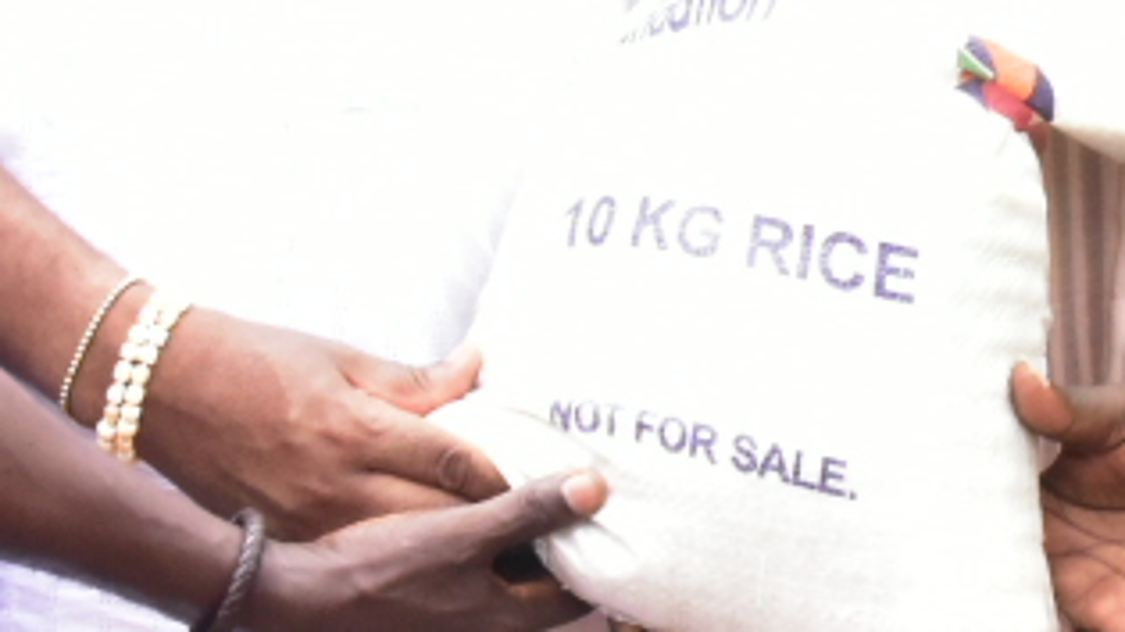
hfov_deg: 14.8
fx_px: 4324
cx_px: 814
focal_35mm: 145
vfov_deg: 8.3
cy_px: -82
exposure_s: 1/250
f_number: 22
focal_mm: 34
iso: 6400
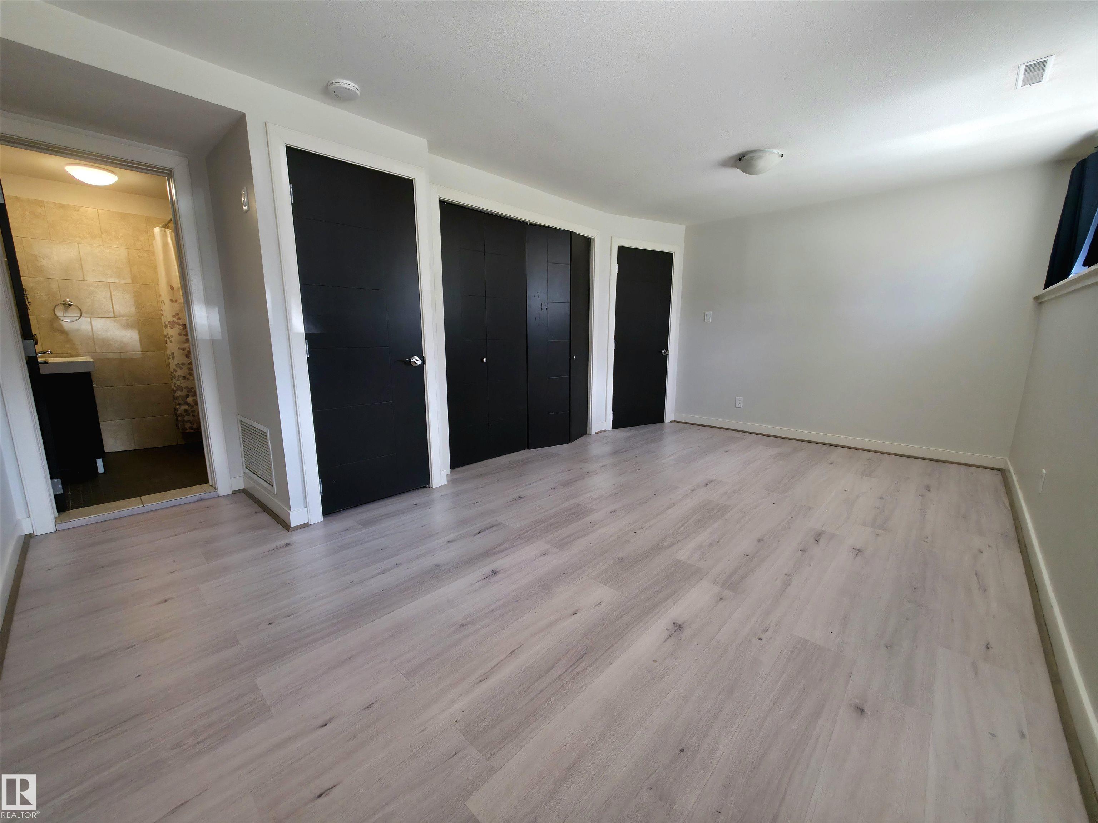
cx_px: 549
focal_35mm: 13
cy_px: 412
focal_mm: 2.2
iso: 100
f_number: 1.9
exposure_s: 1/60.2
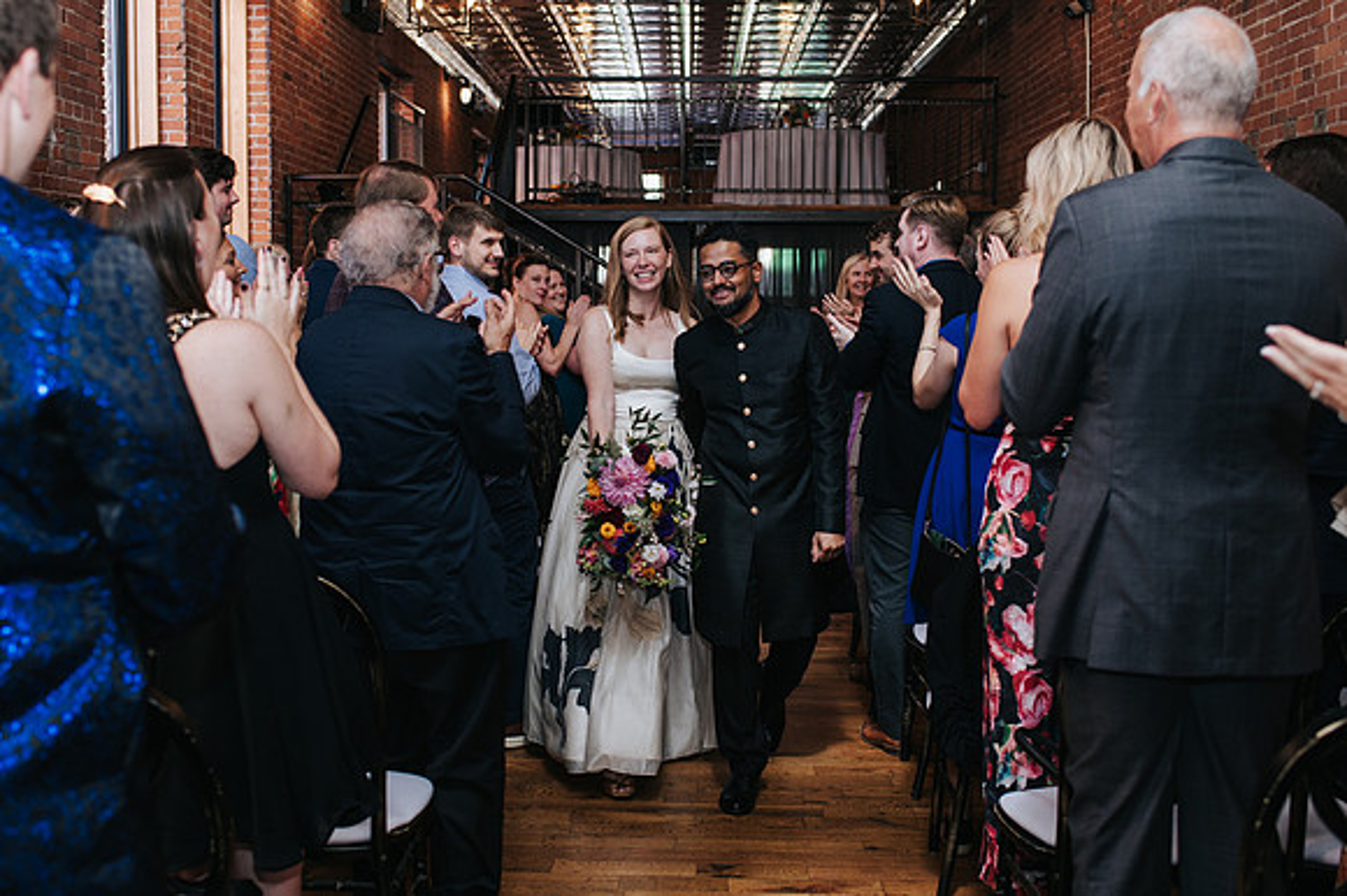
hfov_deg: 45.3
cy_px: 414
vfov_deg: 31.1
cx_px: 613
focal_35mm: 43
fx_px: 1611
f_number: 3.2
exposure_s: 1/200
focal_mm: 35
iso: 800
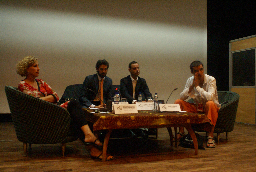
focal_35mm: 36
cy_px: 86
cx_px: 128
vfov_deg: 37.0
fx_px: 256
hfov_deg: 53.1
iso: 800
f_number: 4.5
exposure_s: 1/8
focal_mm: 24
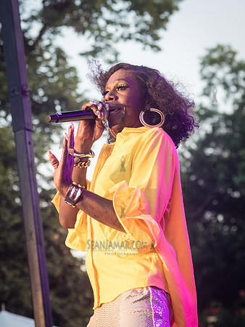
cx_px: 121
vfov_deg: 12.8
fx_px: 1456
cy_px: 123
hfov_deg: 9.6
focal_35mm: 154
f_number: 4
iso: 2000
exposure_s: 1/500
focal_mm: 86
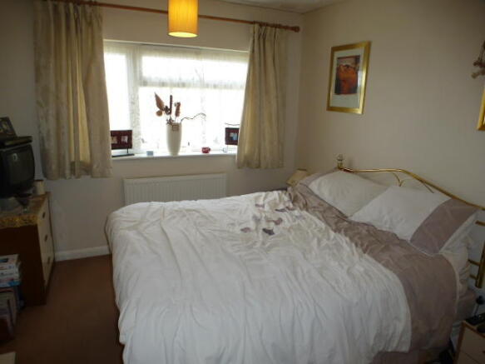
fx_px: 336
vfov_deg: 56.8
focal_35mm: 24
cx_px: 242
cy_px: 182
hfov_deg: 71.6
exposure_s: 1/60
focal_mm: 4.3
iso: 100
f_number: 3.3
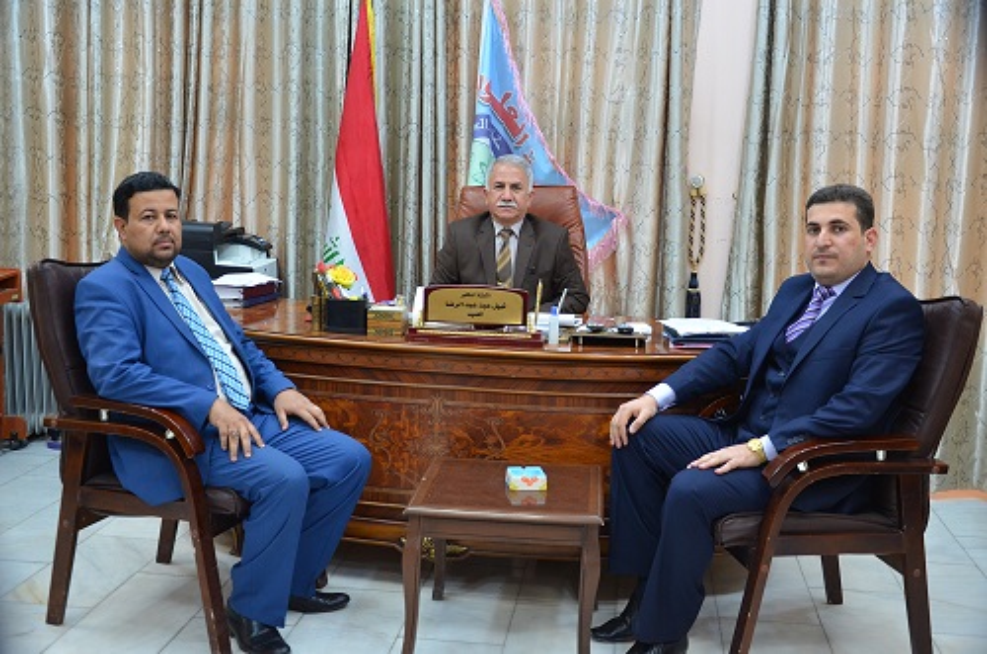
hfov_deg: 49.6
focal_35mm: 39
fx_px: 1067
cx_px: 494
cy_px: 327
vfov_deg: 34.1
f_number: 4
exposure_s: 1/50
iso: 800
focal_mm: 26
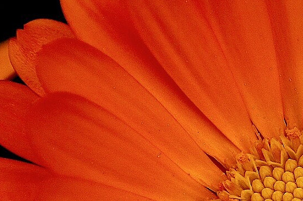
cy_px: 164
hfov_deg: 2.7
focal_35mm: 761
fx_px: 6389
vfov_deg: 1.8
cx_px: 276
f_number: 6
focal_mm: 155
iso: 100
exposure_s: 1/640
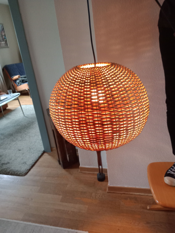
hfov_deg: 51.4
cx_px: 88
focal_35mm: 27
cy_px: 116
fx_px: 182
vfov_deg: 65.3
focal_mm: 3.54
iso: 982
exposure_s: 1/25
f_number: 2
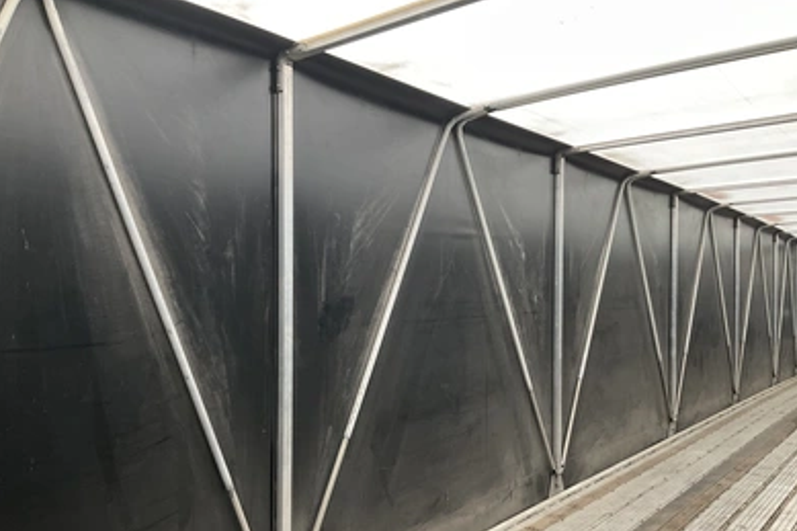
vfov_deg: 42.2
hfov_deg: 60.3
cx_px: 408
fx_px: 686
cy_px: 305
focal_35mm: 31
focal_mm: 3
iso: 100
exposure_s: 1/60
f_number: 1.8
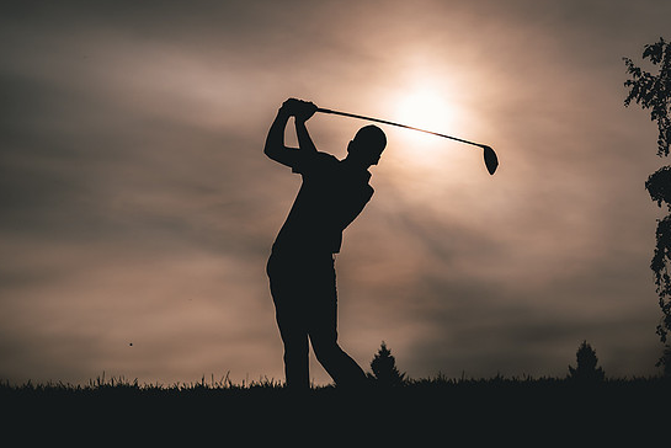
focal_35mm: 82
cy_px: 222
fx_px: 1529
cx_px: 352
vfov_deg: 16.7
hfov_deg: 24.7
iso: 100
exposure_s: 1/5000
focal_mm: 50
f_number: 4.5
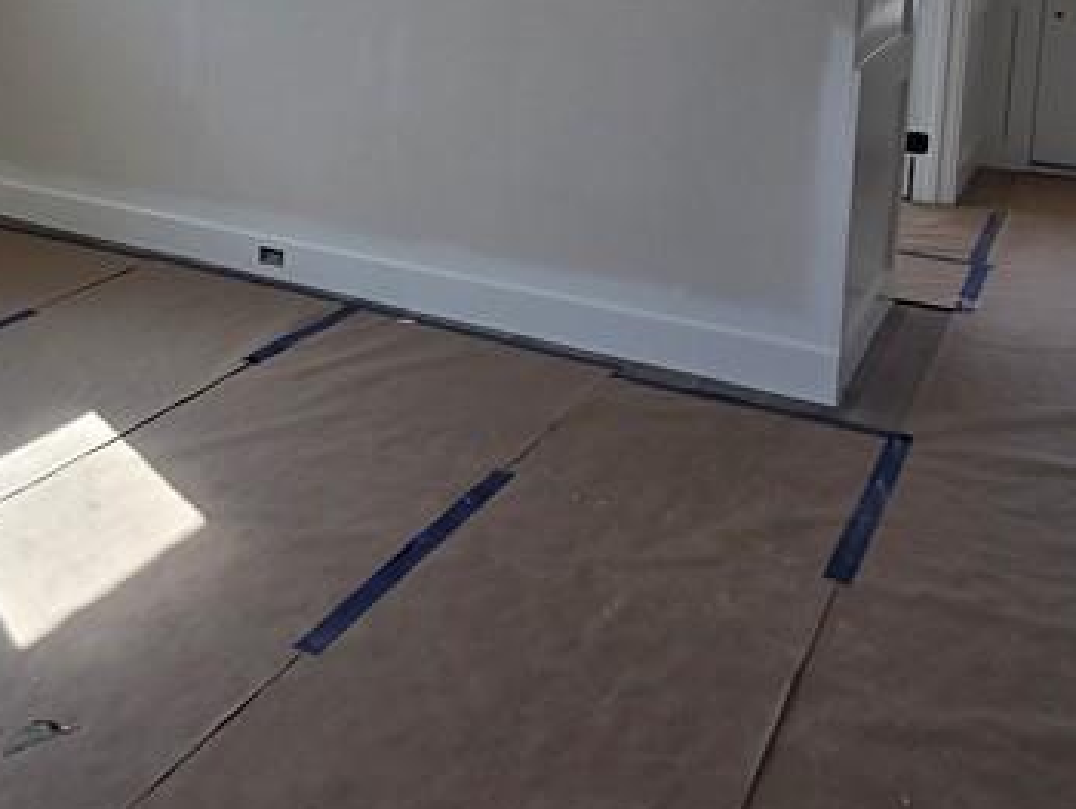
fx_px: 1182
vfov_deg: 34.9
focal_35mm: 38
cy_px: 37
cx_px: 77
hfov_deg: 43.9
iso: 50
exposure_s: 1/286
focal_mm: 2.2
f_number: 2.2
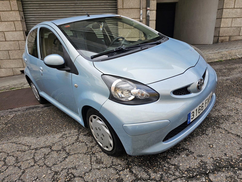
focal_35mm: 23
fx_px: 161
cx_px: 121
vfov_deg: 58.9
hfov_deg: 73.9
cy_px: 91
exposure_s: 1/148
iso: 10
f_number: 1.7
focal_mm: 6.3
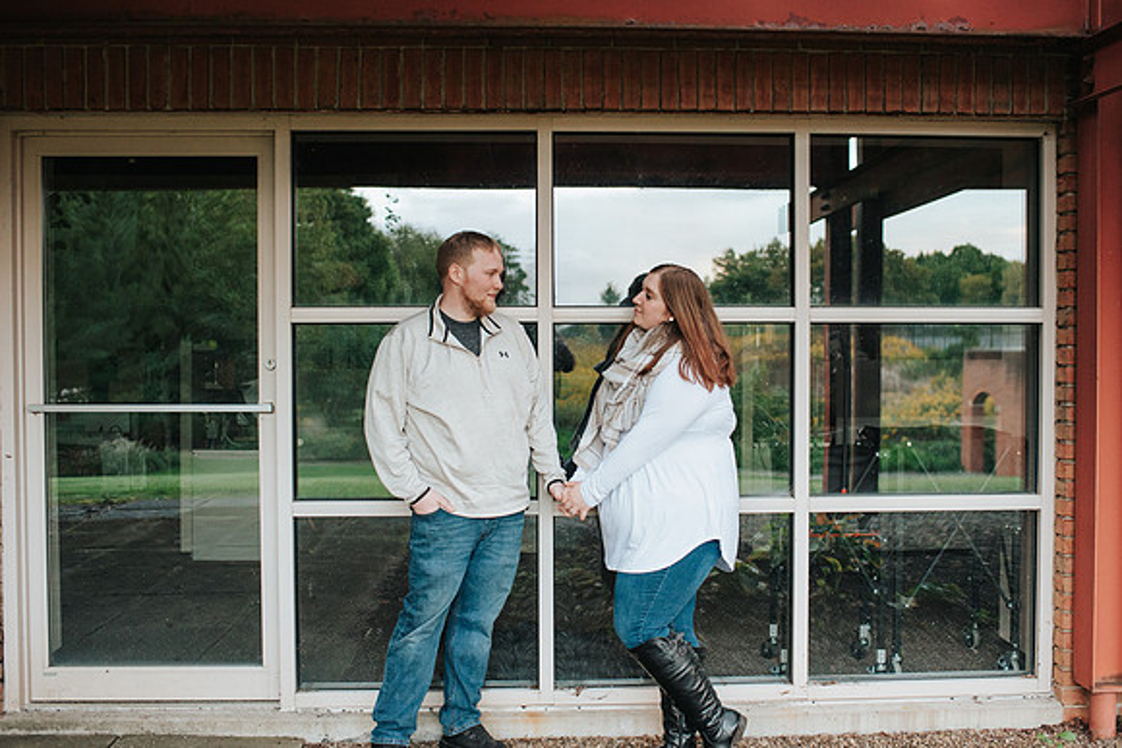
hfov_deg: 50.6
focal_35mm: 38
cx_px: 591
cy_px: 354
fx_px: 1187
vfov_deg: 35.0
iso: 1000
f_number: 3.2
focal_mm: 35
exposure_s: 1/400
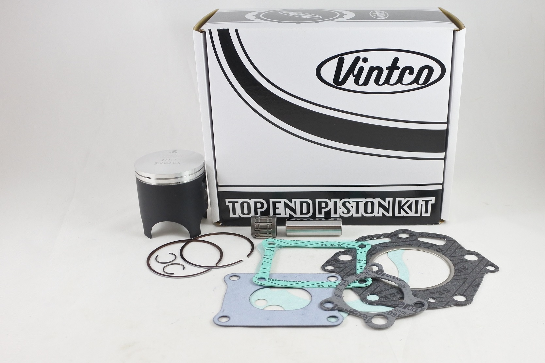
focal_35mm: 32
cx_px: 272
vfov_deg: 41.1
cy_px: 182
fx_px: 484
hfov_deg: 58.7
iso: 450
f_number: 3.8
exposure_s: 1/125
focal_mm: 12.1
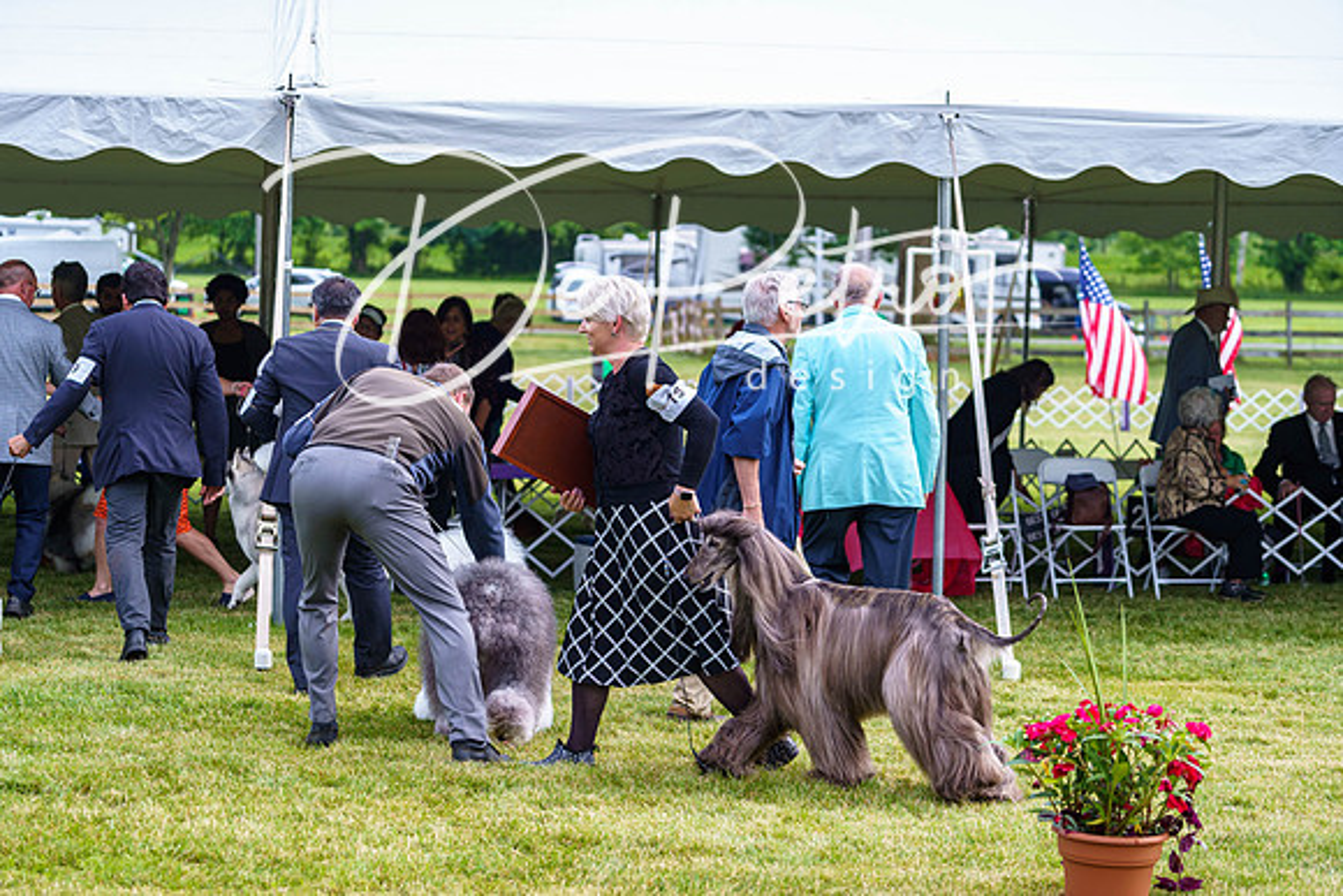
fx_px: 3507
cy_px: 448
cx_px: 672
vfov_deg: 14.6
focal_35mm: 94
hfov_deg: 21.7
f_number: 4
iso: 320
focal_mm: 94
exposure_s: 1/500
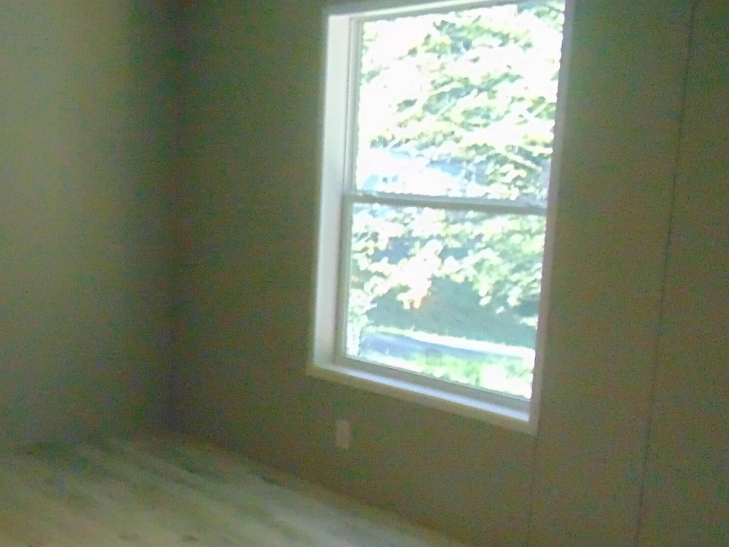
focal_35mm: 51
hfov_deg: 34.7
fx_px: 1074
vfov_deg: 28.4
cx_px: 32
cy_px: 350
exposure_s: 1/125
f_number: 3
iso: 800
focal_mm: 4.5
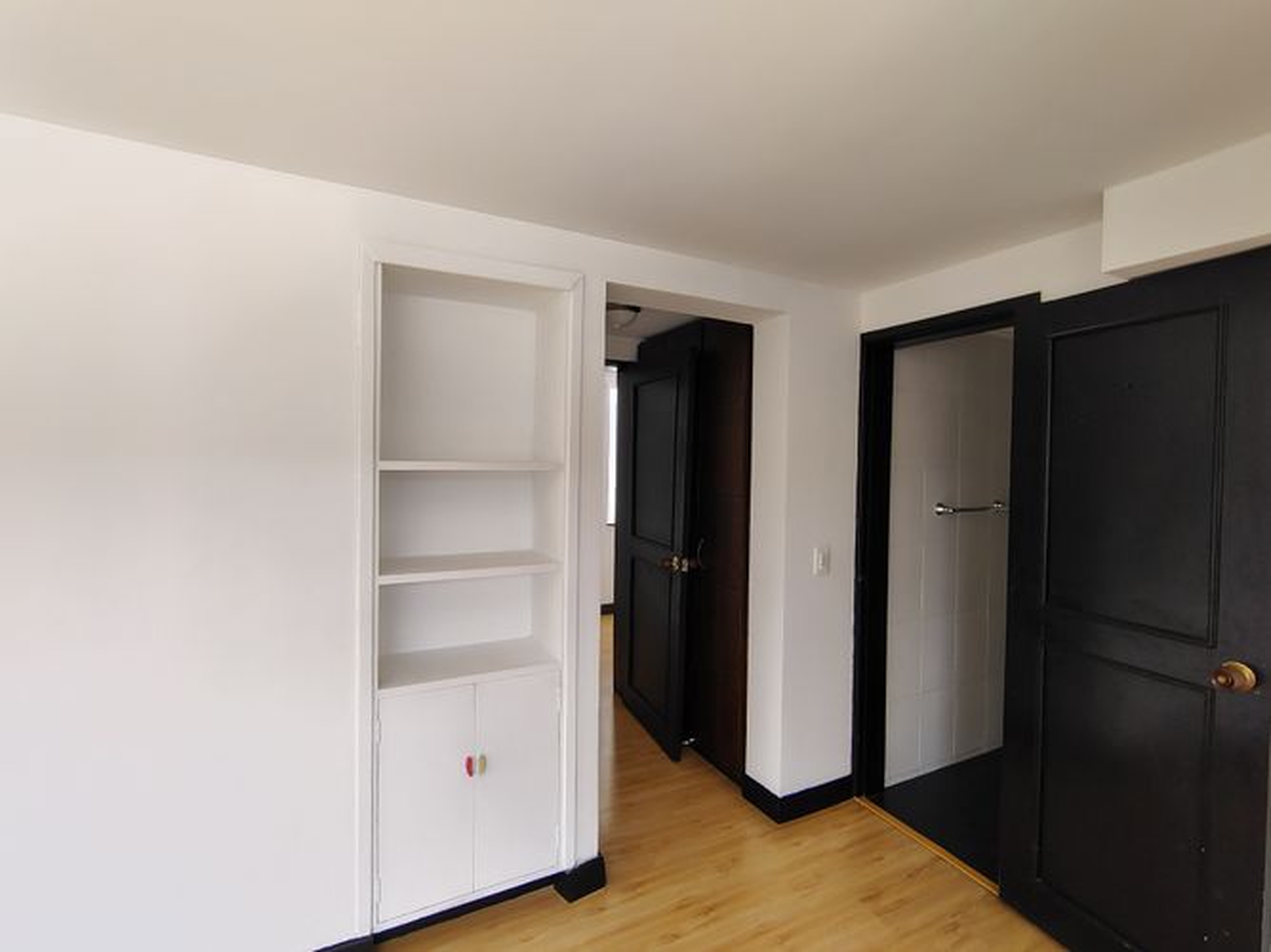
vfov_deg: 78.1
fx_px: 587
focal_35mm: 16
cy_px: 476
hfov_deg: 94.5
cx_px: 636
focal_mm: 2.13
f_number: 2.2
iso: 128
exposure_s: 1/120
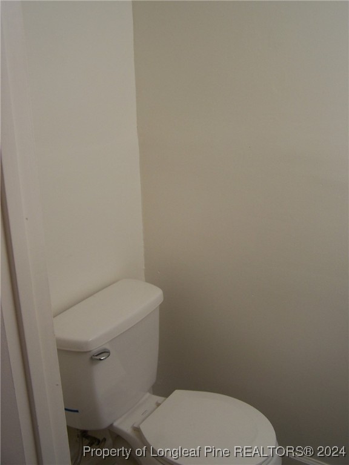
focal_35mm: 38
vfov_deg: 49.0
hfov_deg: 37.7
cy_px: 232
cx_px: 174
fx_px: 511
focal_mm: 6.3
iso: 80
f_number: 2.8
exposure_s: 1/60
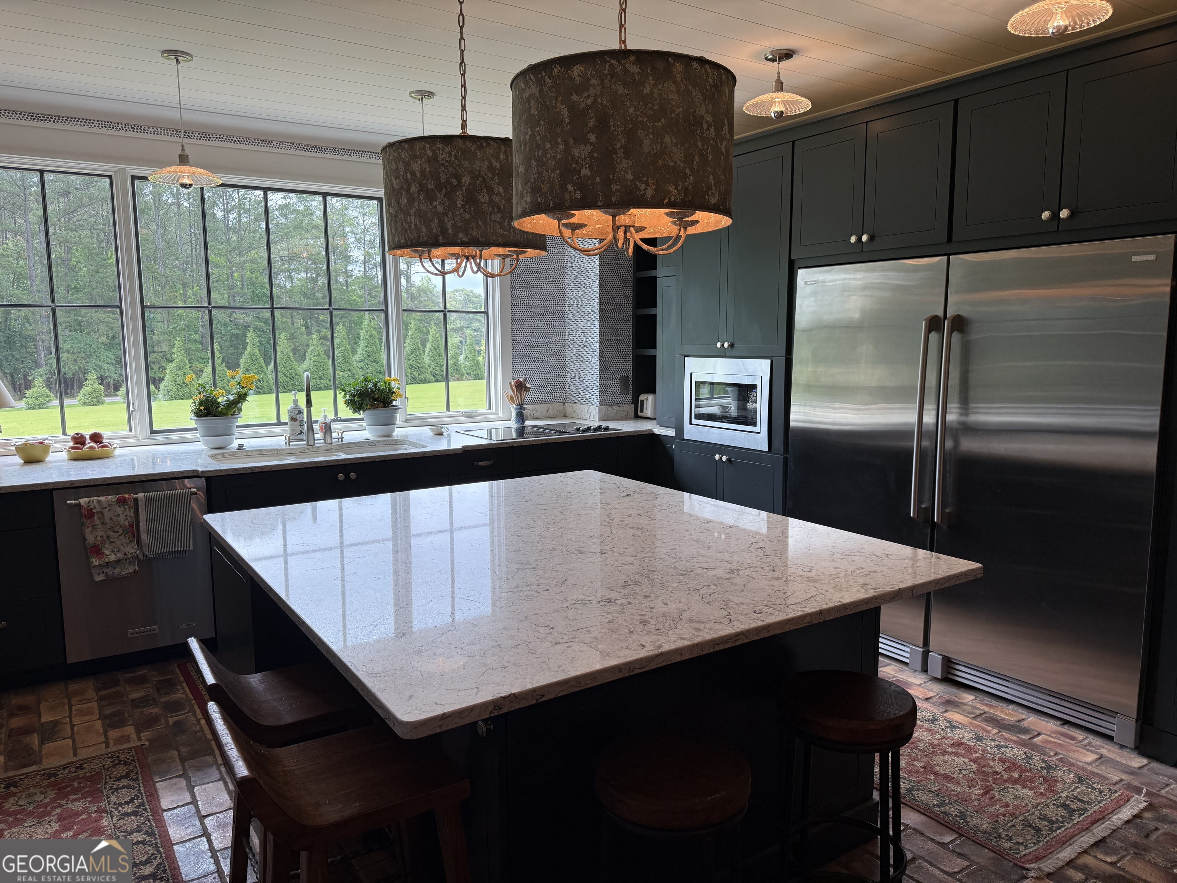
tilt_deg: -6.7
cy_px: 442
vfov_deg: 56.8
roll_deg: +0.2
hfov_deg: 71.6
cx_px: 588
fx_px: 816
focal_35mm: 24
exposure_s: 1/290
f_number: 1.78
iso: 100
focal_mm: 6.76
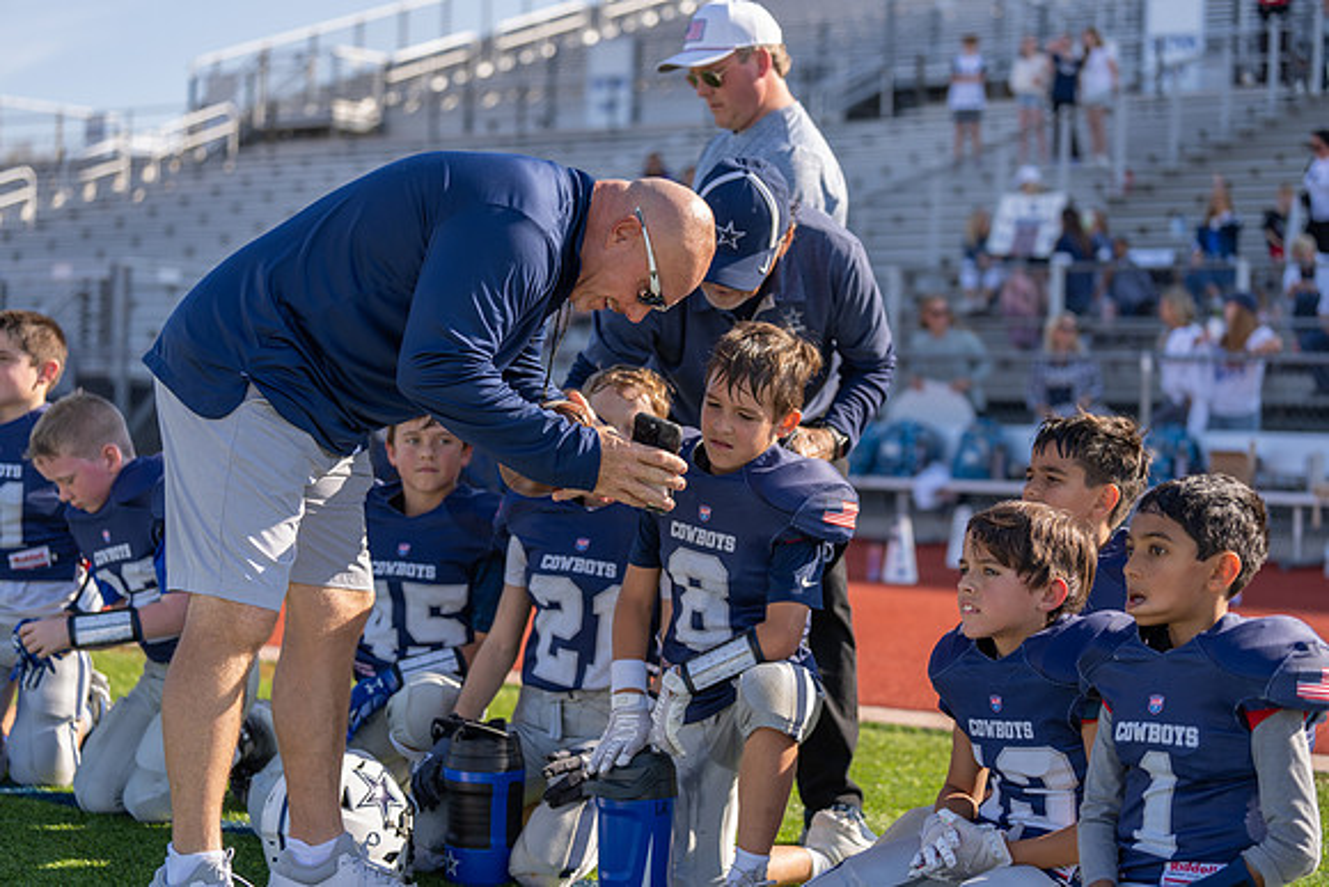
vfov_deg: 19.5
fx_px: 2585
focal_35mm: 70
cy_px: 444
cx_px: 664
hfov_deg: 28.8
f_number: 2.8
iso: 100
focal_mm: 70
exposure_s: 1/800
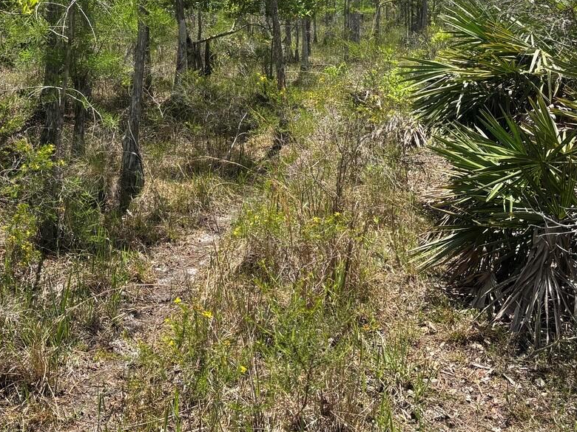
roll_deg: -0.9
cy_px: 28
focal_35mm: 50
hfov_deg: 37.9
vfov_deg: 27.8
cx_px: 205
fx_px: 833
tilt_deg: -2.0
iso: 50
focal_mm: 5.96
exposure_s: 1/1721
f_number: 1.6
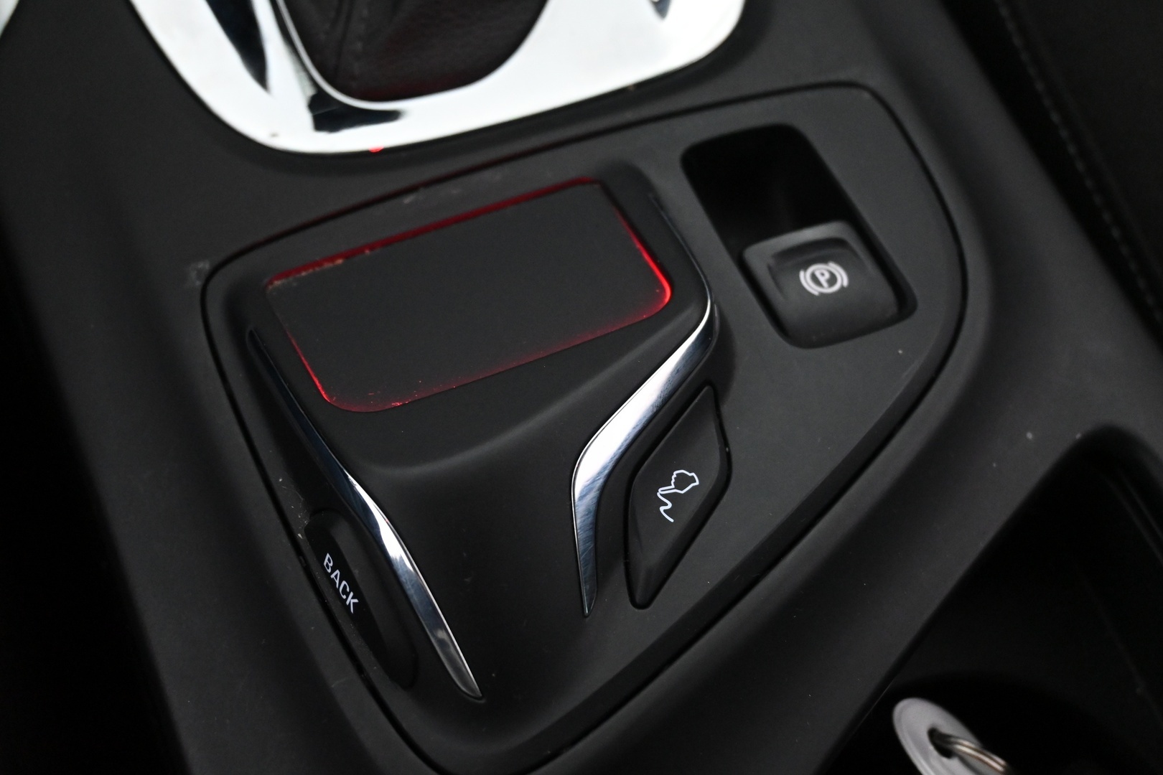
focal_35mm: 45
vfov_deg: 29.9
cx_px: 582
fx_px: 1454
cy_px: 388
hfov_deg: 43.6
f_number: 4.8
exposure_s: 1/50
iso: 4500
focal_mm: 30
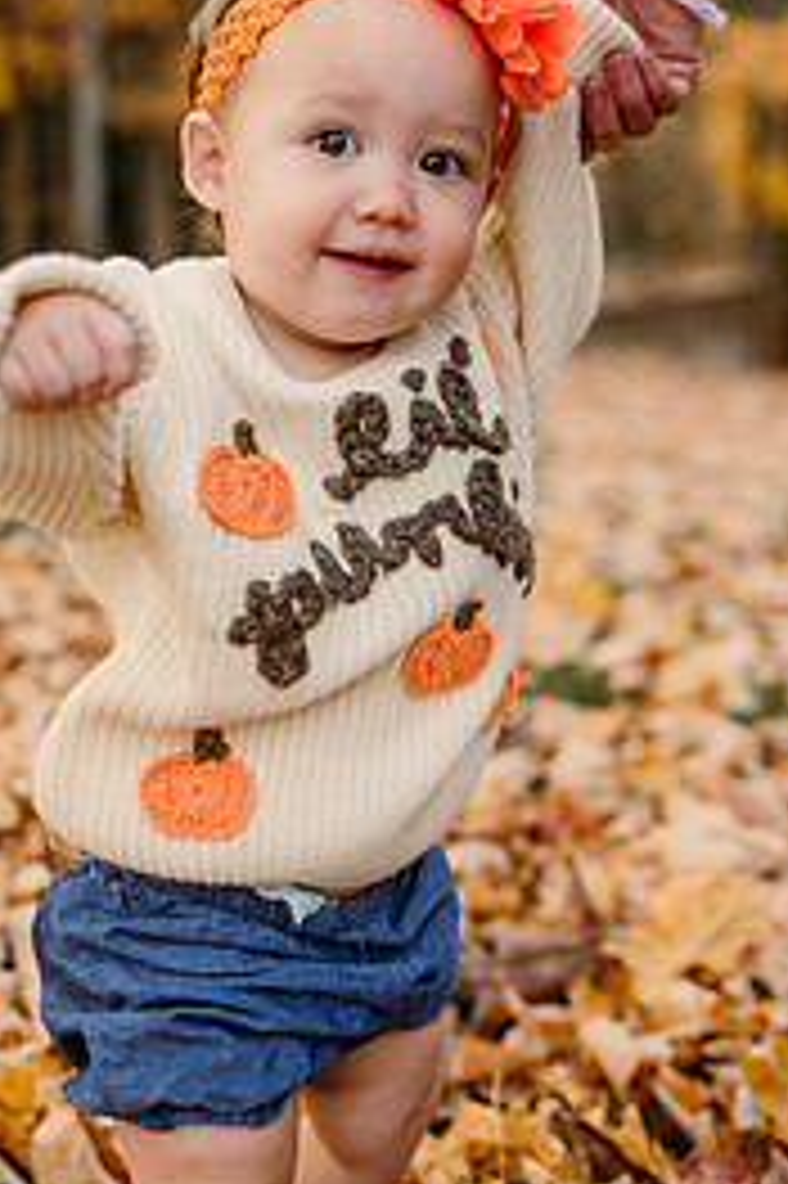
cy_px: 639
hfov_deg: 22.6
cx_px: 311
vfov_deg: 33.4
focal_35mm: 60
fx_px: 1972
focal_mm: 35
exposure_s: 1/500
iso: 250
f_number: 2.2
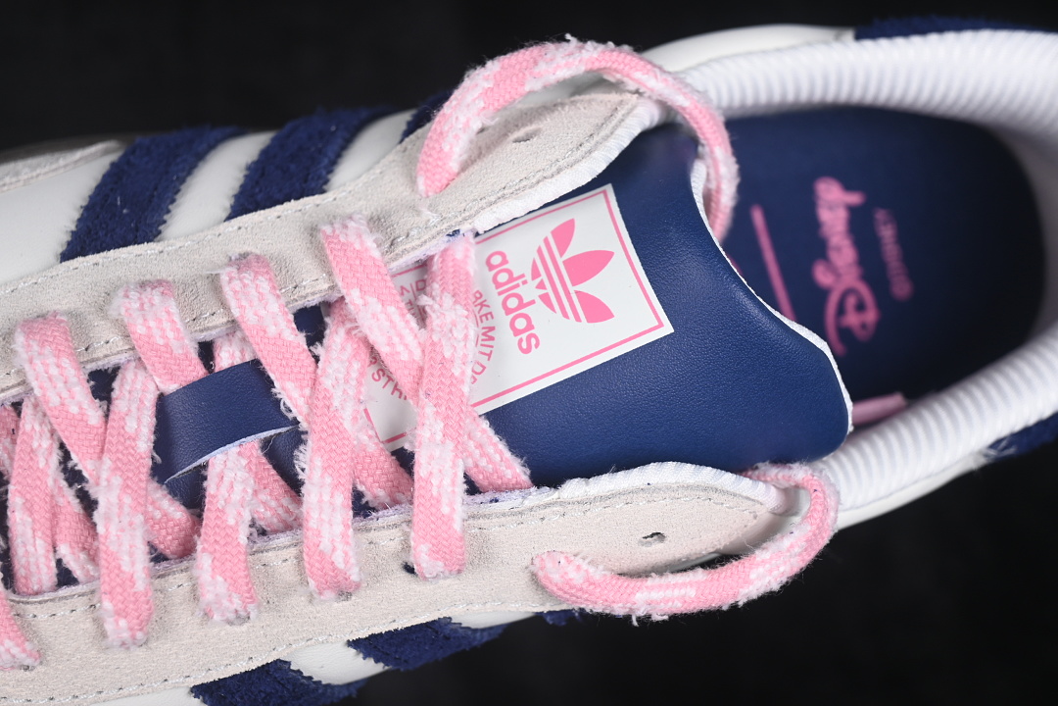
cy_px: 353
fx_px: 2204
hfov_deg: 27.0
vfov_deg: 18.2
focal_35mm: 75
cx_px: 529
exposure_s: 1/80
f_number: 7.1
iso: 160
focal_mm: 50
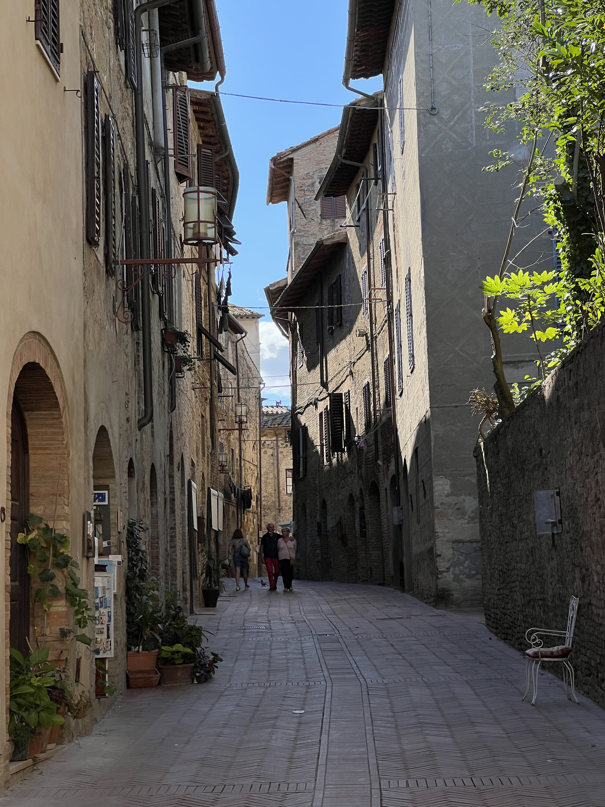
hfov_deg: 19.1
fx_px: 1794
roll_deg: +1.1
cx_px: 302
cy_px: 404
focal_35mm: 77
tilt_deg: +6.9
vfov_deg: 25.3
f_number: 2.8
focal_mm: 9
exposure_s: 1/708
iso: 32
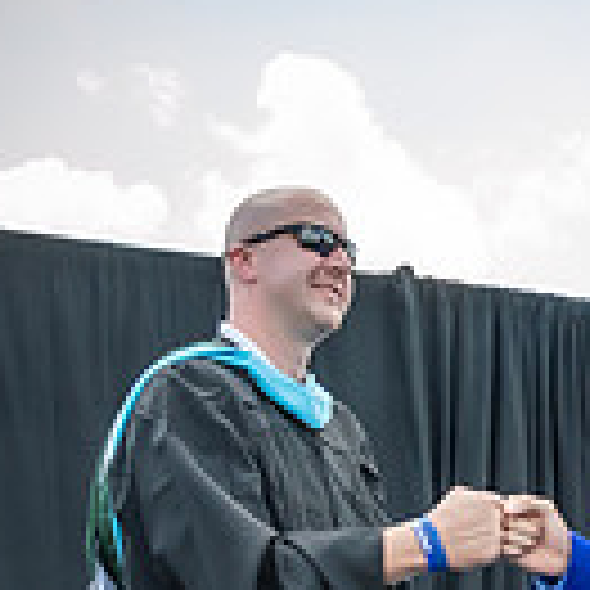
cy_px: 824
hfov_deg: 13.9
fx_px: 2372
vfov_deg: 13.5
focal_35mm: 123
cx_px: 620
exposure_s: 1/200
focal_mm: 17
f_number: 7.1
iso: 200
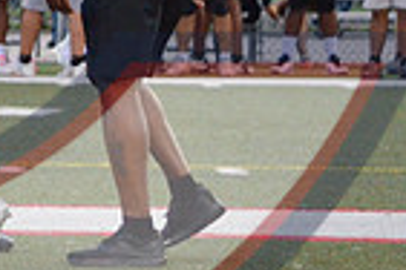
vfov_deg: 2.3
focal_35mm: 603
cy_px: -83
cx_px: -196
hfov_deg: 3.4
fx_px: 6800
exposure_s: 1/500
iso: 2200
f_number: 4.5
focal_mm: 98
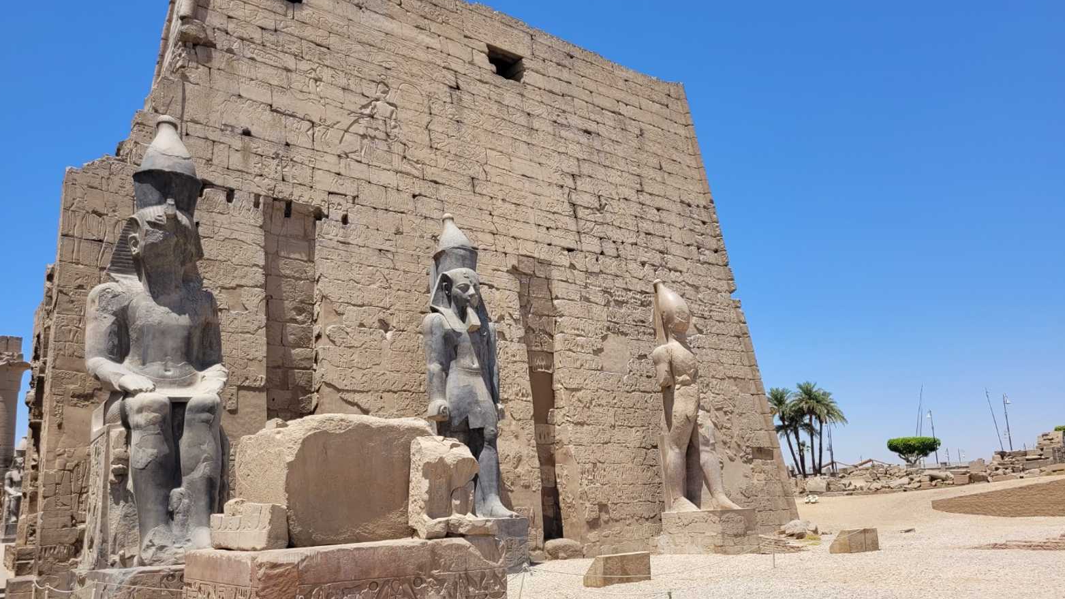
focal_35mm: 29
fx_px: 819
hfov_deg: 66.1
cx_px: 523
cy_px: 343
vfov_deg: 40.1
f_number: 1.8
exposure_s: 1/2371
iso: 40
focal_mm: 5.4
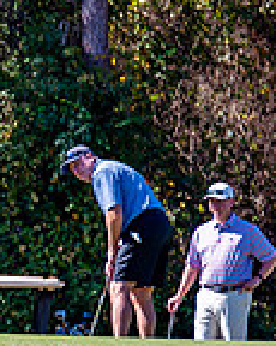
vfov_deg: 2.4
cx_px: -276
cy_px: 172
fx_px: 8095
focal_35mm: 792
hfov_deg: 1.9
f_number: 3.2
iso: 100
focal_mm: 175
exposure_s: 1/1000
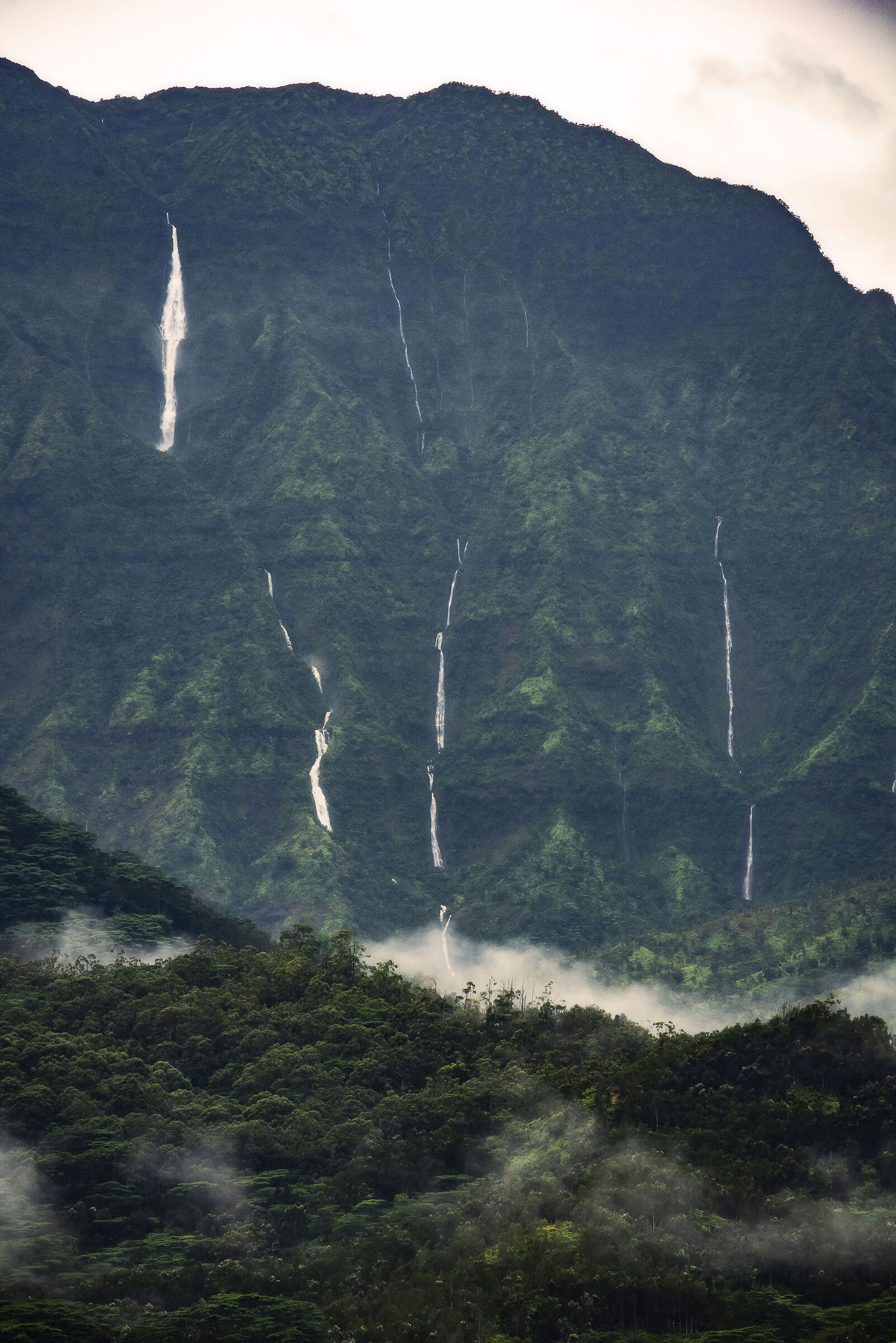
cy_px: 672
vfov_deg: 10.3
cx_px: 448
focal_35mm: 200
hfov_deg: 6.9
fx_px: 7460
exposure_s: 1/400
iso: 400
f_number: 8
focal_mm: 200
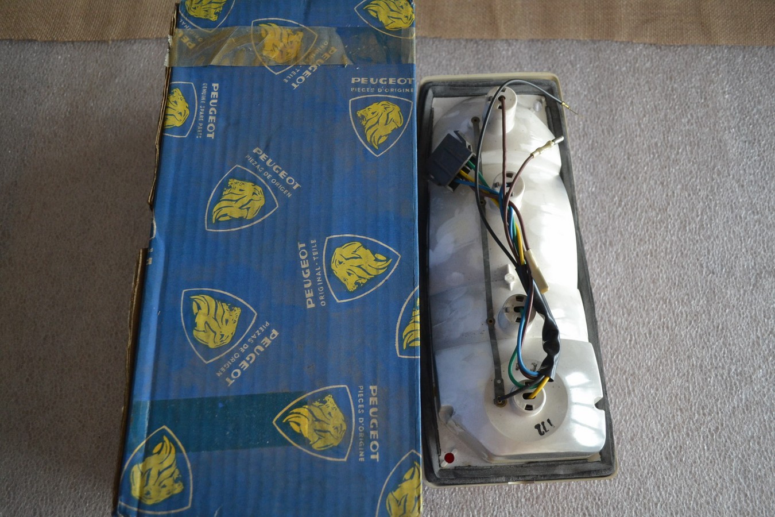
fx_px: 646
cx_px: 388
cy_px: 258
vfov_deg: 43.6
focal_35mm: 30
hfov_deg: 61.9
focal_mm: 20
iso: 1100
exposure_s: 1/60
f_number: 3.8
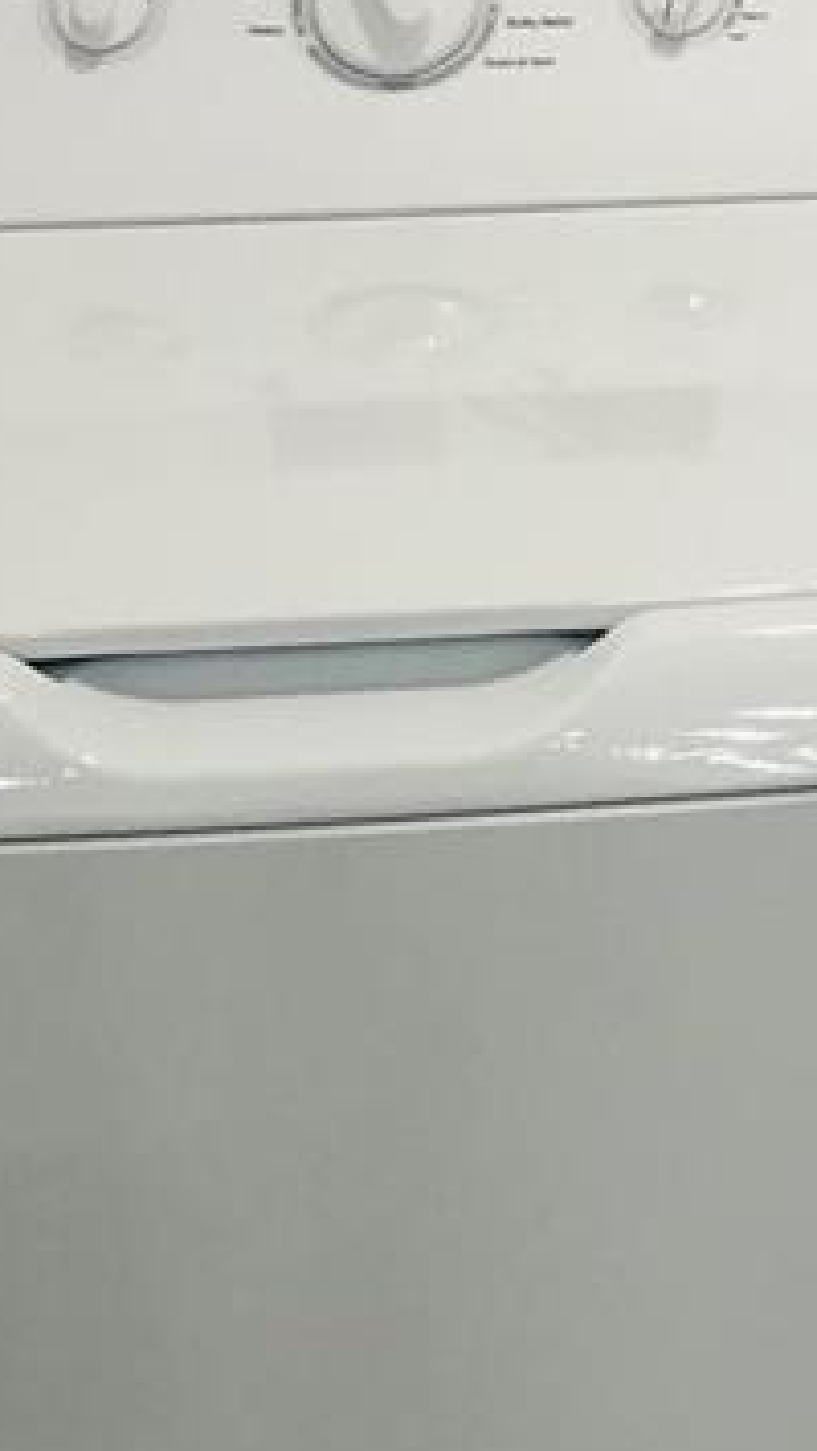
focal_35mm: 103
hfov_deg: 11.3
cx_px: 1254
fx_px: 3962
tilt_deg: -13.4
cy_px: -57
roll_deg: +0.0
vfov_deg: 20.0
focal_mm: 4
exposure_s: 1/30
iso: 25
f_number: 1.8
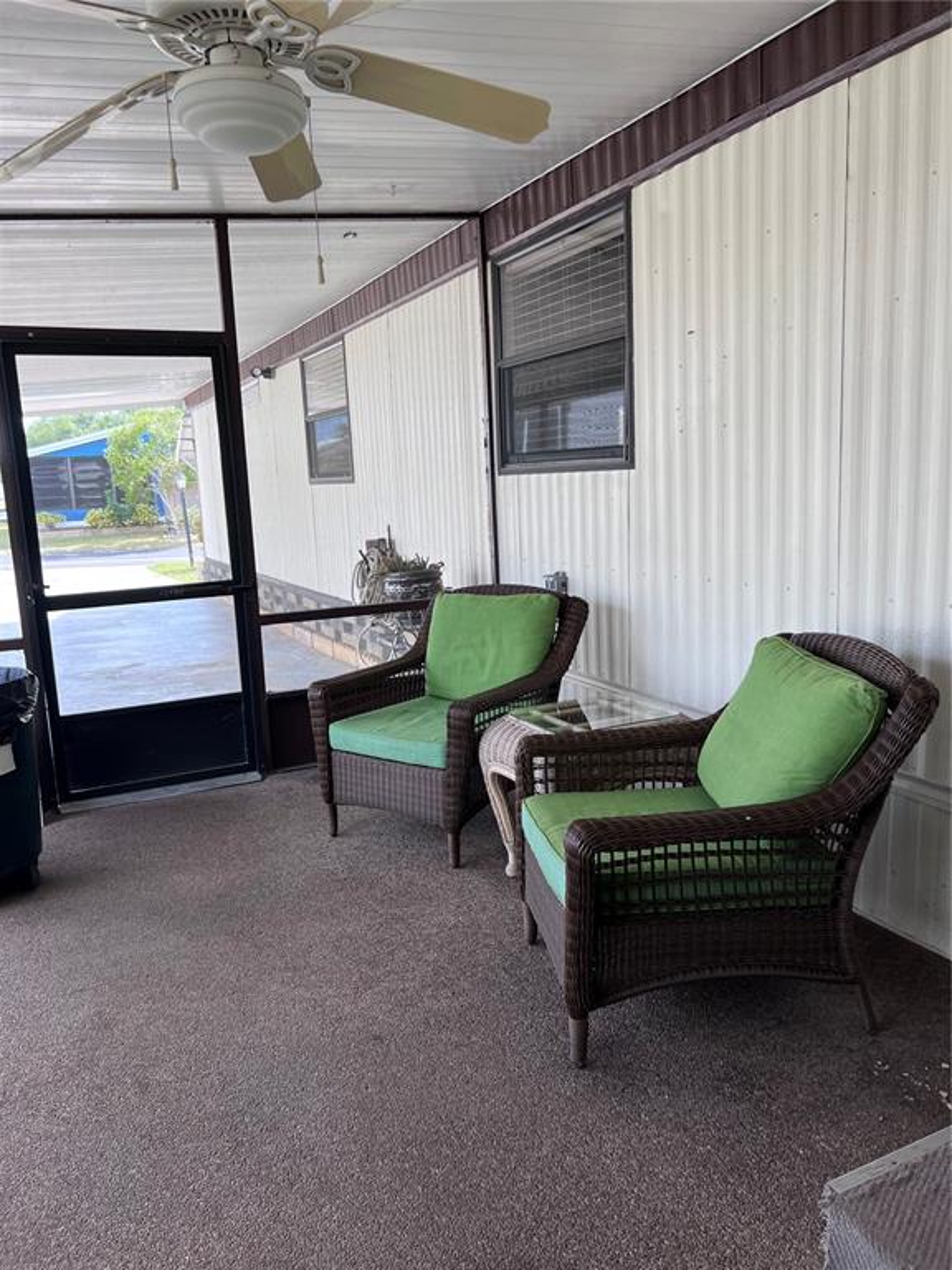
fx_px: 953
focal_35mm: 26
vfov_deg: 67.3
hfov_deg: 53.1
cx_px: 476
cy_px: 635
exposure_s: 1/156
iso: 40
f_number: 1.5
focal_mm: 5.7
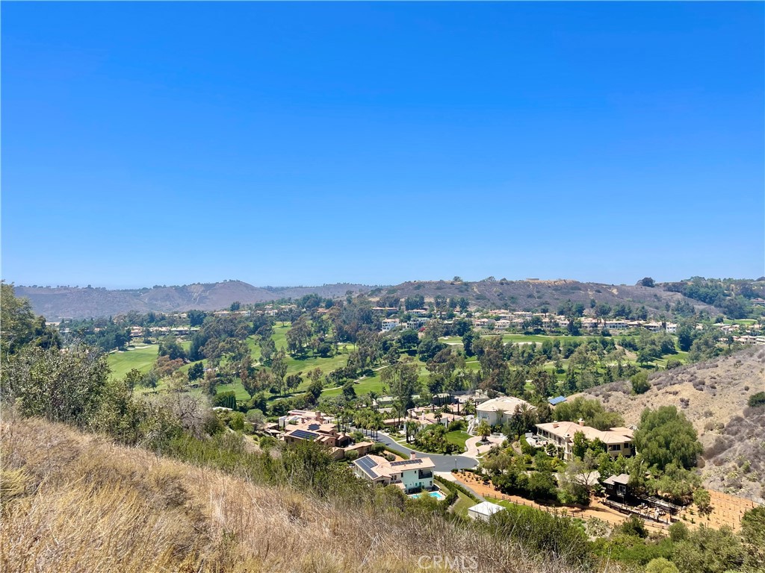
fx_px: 575
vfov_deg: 53.1
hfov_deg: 67.3
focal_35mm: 26
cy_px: 286
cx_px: 382
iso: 32
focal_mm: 5.1
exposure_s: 1/4049
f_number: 1.6
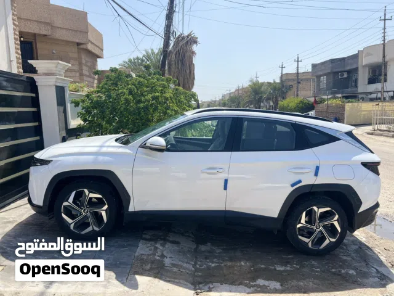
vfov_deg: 53.1
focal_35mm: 26
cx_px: 197
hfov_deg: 67.3
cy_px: 148
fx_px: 296
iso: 50
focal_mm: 5.7
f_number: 1.5
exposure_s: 1/4115
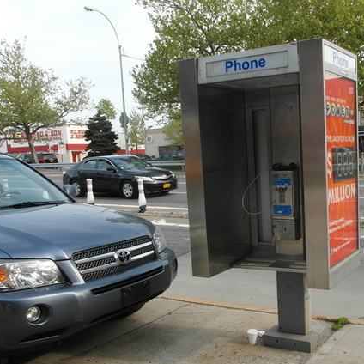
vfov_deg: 43.5
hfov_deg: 42.7
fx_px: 452
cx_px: 265
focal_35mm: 38
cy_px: 227
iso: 100
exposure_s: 1/350
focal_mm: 4.1
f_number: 4
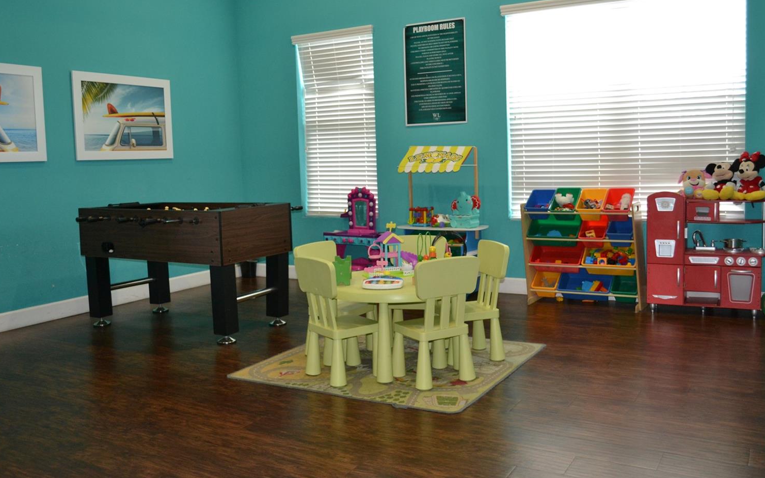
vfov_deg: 38.2
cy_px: 208
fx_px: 688
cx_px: 398
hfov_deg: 58.1
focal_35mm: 33
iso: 720
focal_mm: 20
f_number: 3.8
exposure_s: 1/60
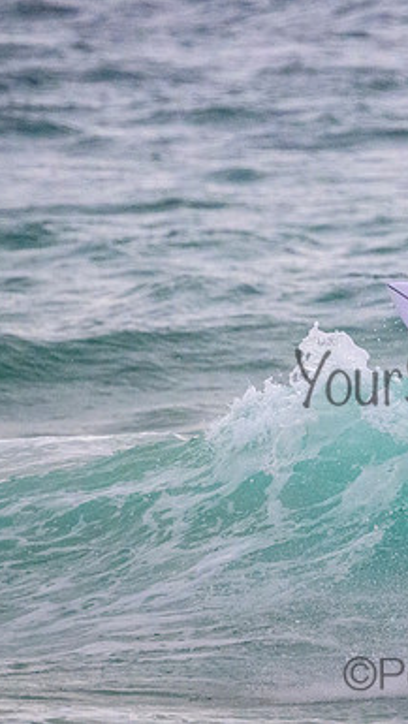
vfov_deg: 1.9
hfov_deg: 1.1
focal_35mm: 1125
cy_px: 294
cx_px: 387
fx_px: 21604
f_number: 11
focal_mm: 600
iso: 7200
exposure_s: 1/2000
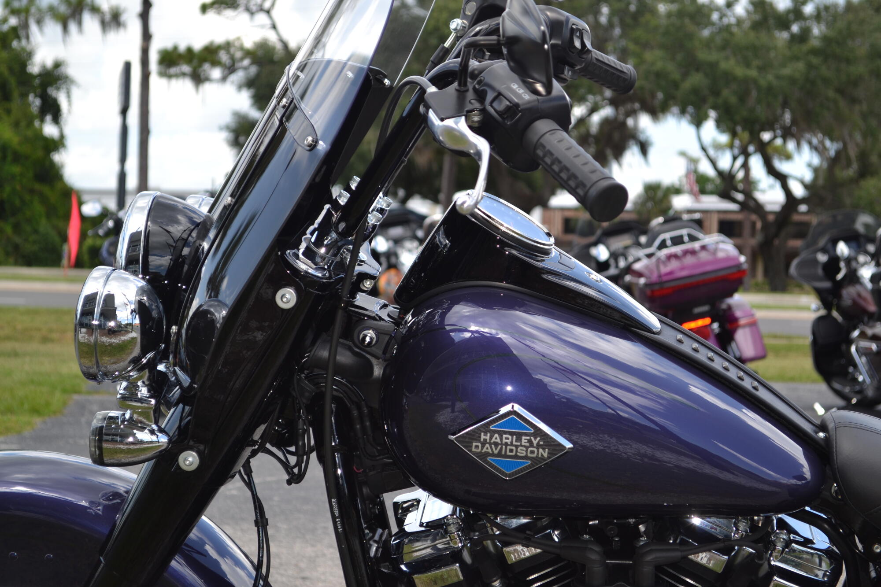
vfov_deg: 18.2
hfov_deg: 27.0
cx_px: 440
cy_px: 294
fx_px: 1835
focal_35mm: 75
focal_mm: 50
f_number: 5.6
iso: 100
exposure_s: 1/160
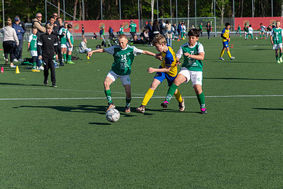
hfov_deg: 18.7
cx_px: 191
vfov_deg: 12.6
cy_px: 97
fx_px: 857
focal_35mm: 109
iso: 100
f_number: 3.2
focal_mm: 70
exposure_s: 1/640
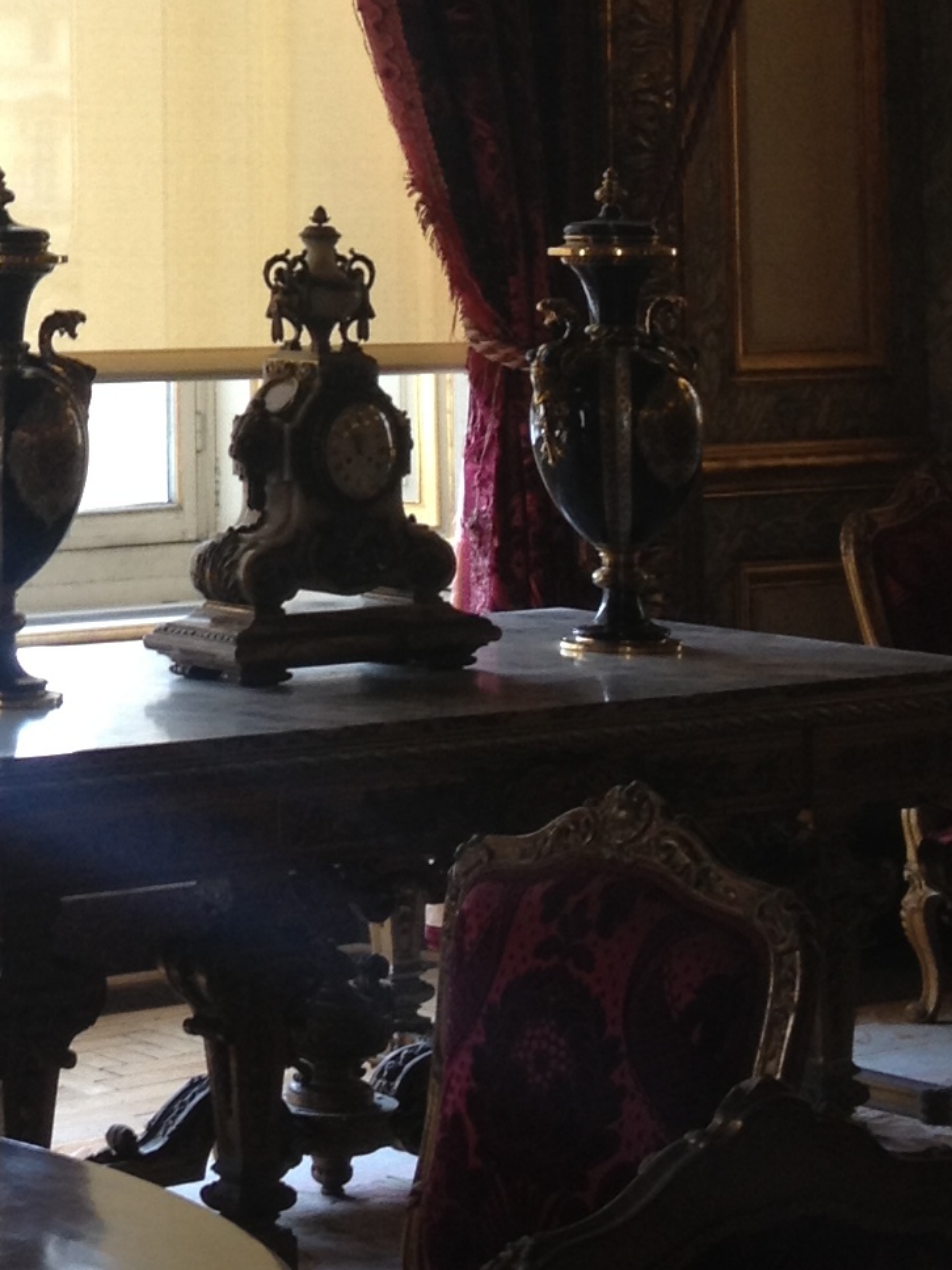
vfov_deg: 16.3
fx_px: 4327
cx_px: -333
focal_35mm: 118
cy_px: -63
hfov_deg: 12.1
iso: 50
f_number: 2.4
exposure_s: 1/40
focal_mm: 4.28
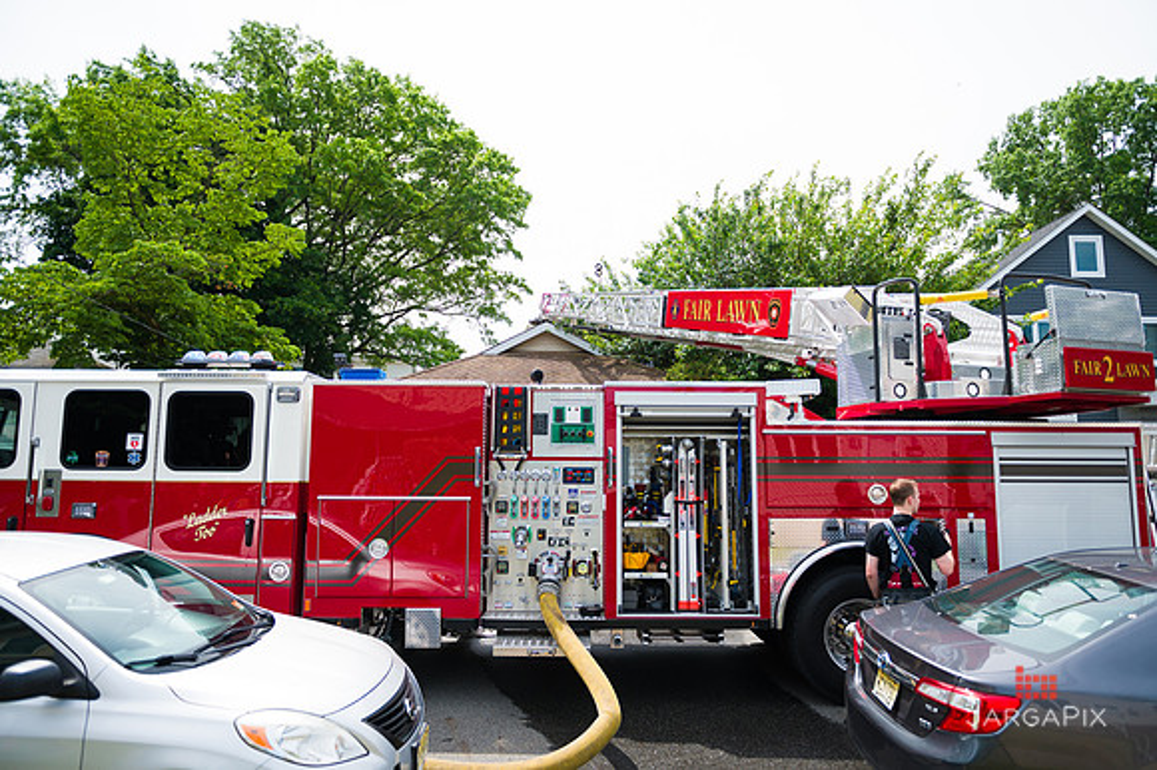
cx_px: 578
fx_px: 771
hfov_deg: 73.8
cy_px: 385
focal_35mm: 24
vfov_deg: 53.1
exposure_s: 1/2000
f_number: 3.2
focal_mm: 24
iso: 200
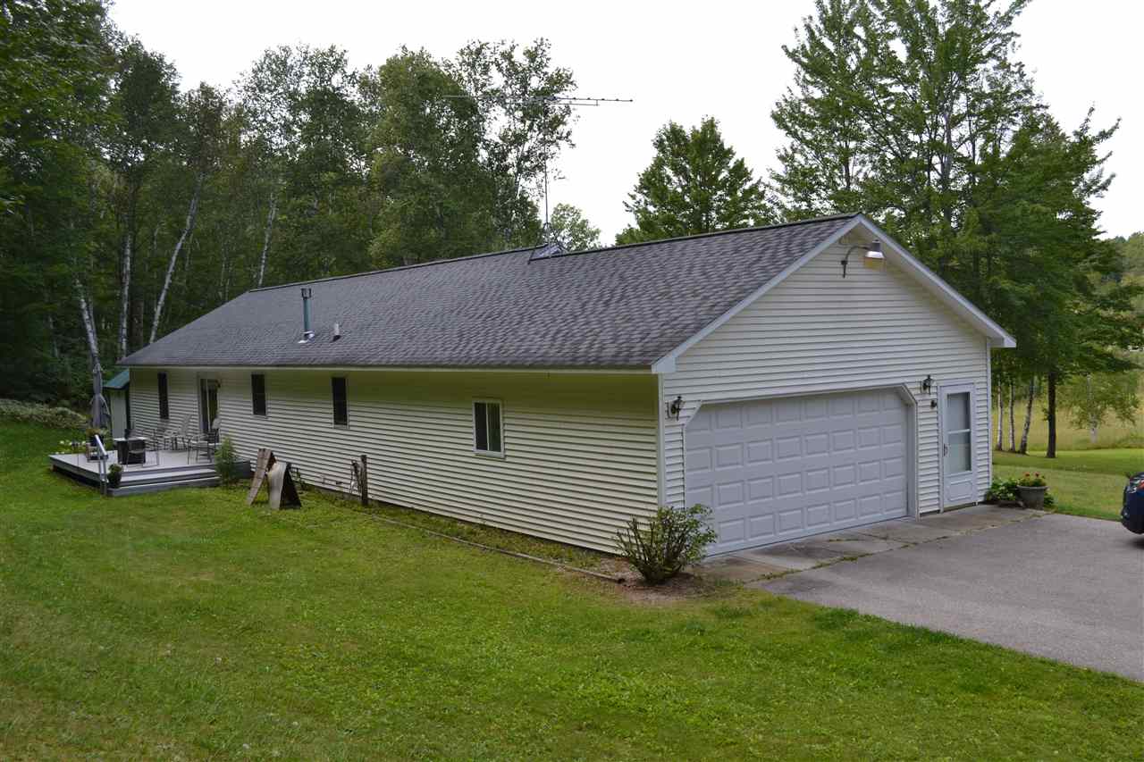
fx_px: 1048
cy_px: 381
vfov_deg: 40.0
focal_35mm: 33
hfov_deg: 57.2
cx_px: 572
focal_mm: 22
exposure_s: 1/160
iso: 100
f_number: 6.3
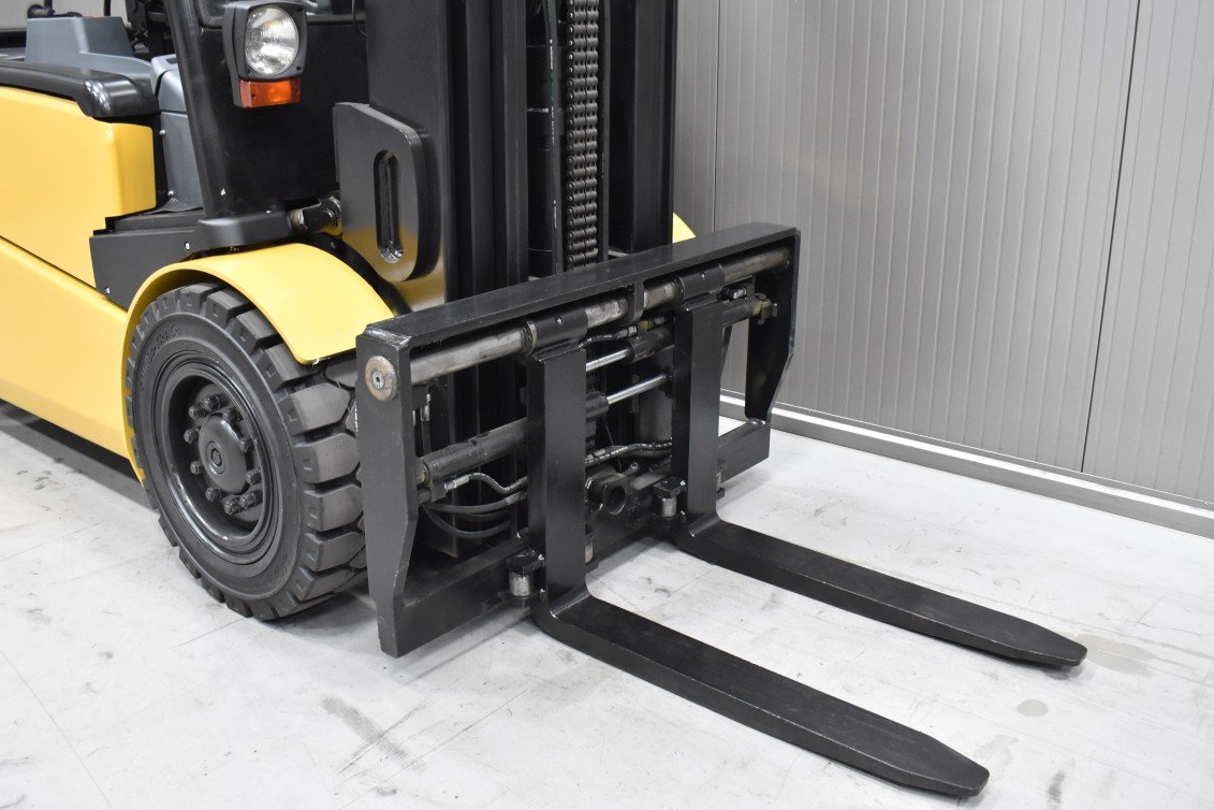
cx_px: 572
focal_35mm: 35
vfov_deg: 37.8
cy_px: 382
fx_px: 1180
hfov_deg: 54.4
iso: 1600
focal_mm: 22
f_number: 5
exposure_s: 1/25
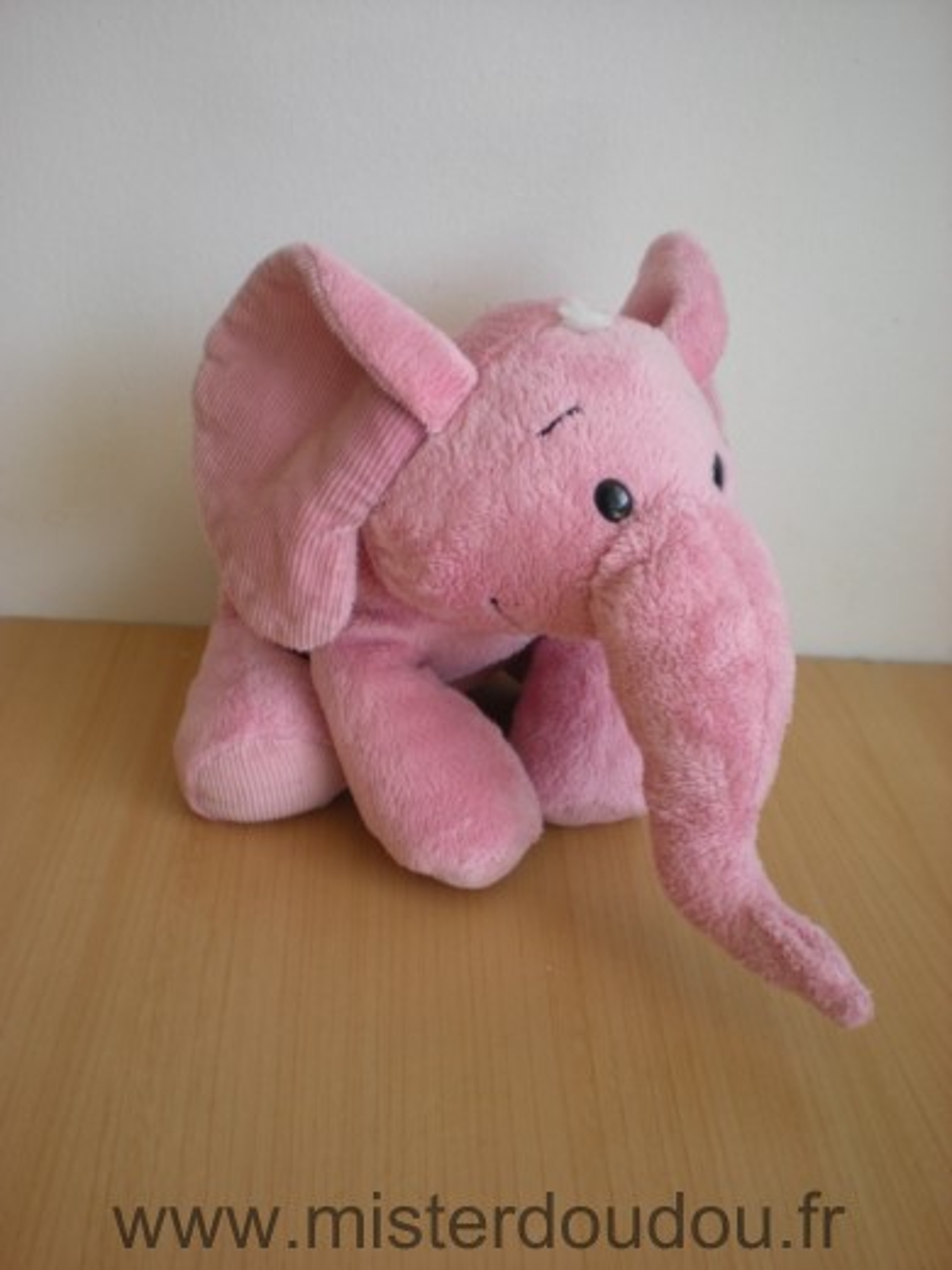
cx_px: 476
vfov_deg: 49.0
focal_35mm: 38
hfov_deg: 37.7
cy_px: 635
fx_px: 1393
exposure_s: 1/68
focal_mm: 6.3
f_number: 3.1
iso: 64
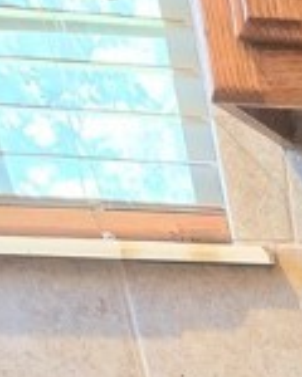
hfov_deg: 17.6
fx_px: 726
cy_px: 792
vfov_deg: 17.7
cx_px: 584
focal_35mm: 65
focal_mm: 2.2
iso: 800
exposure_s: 1/60
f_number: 2.2
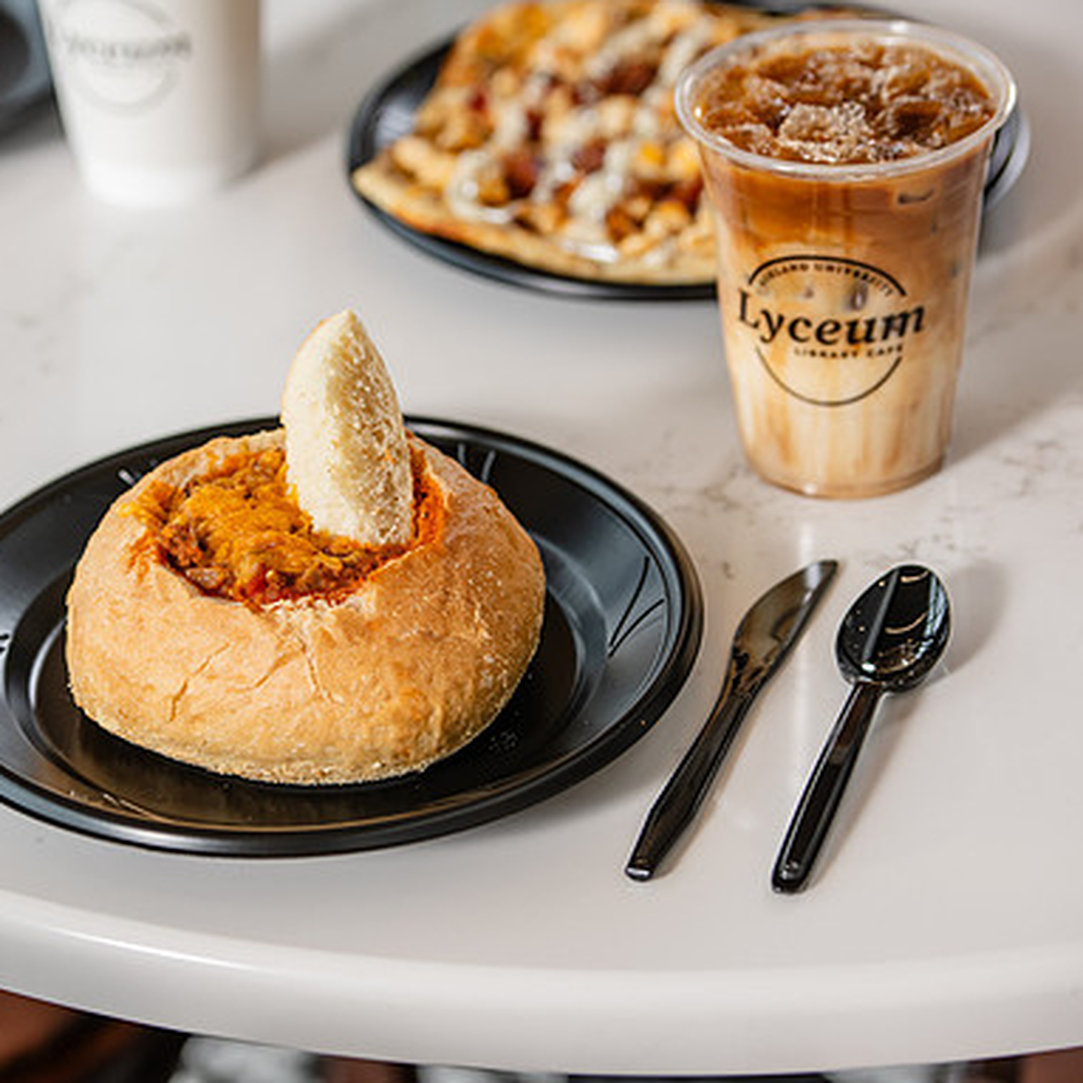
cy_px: 544
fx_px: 4778
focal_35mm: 135
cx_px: 348
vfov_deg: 12.9
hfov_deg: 12.9
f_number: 4
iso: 500
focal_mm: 105
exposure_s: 1/200
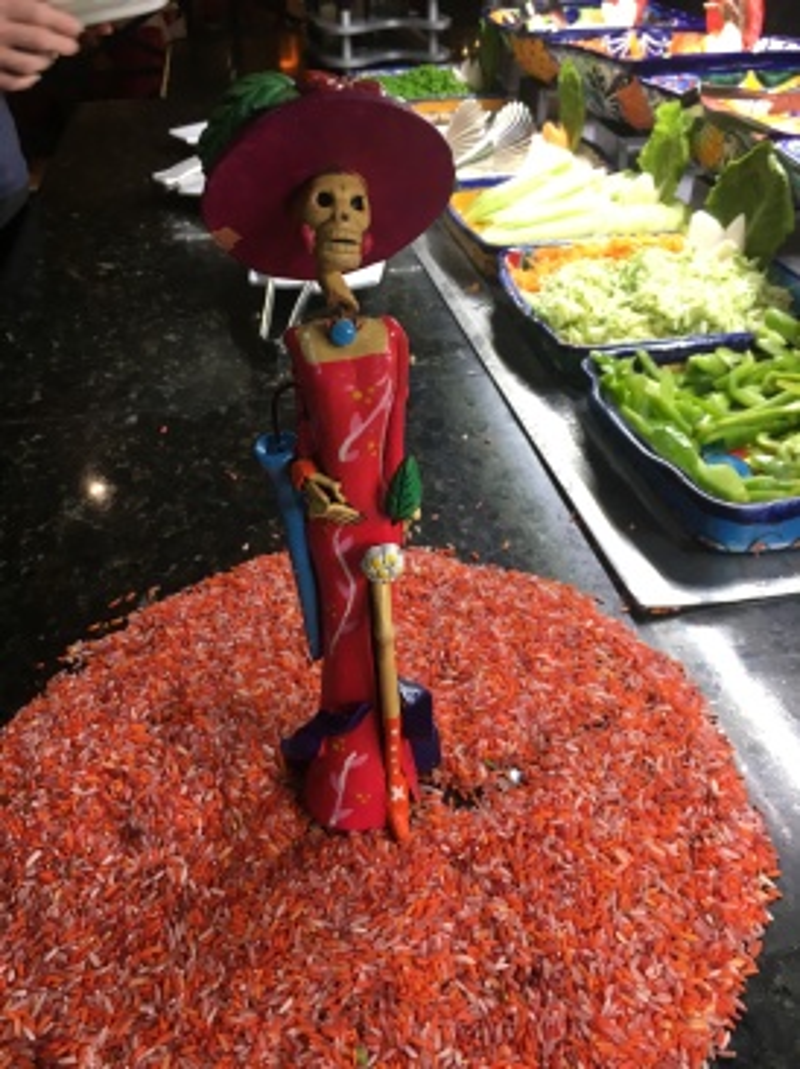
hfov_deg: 48.2
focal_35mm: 29
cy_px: 534
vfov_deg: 61.7
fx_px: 895
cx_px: 400
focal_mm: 4.15
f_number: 2.2
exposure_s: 1/30
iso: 64
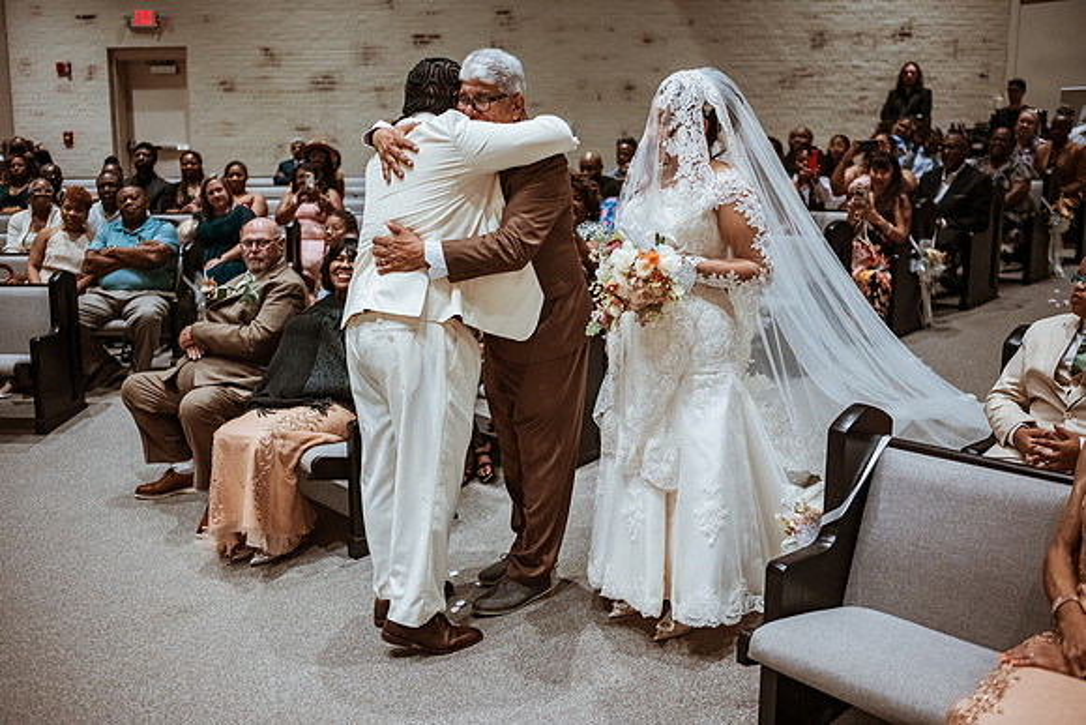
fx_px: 1056
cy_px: 362
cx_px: 543
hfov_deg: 54.4
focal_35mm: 35
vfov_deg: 37.9
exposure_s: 1/500
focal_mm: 35
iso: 1250
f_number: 1.8
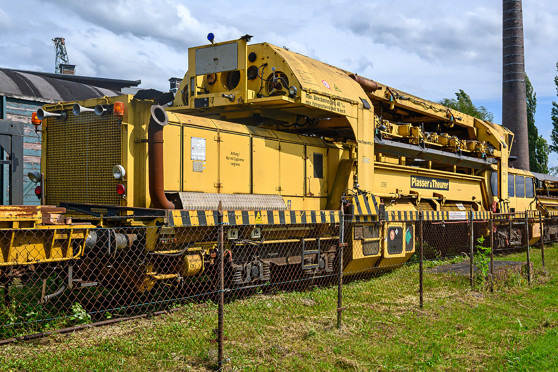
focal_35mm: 37
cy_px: 186
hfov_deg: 52.2
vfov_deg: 36.2
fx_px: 570
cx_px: 279
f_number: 8
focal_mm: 24.5
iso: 200
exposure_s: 1/640
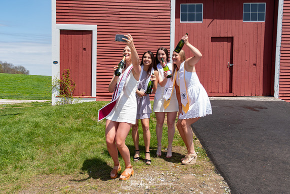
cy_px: 97
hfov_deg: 53.1
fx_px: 291
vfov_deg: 36.8
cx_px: 145
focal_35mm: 36
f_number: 5.6
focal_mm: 24
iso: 100
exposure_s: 1/250
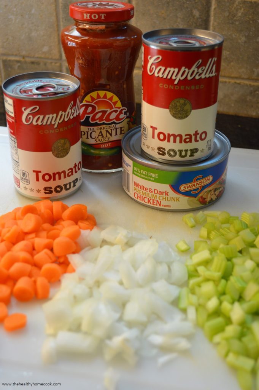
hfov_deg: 28.0
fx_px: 519
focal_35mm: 48
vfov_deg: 41.1
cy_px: 195
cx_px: 130
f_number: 4.8
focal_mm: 32
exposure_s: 1/50
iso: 400
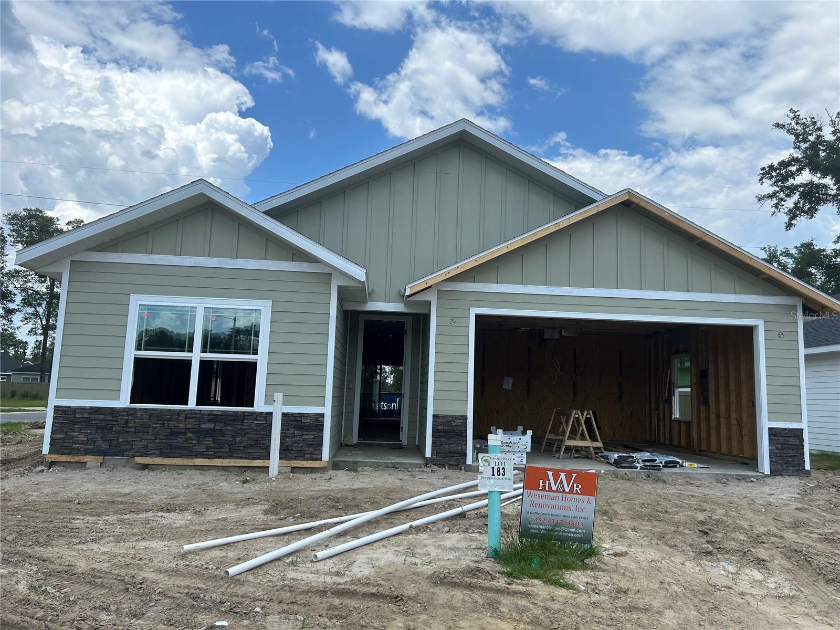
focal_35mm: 26
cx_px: 420
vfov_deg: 53.1
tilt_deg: +6.4
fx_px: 631
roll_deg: -1.4
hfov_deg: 67.3
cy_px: 315
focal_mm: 5.7
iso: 50
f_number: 1.5
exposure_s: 1/4444
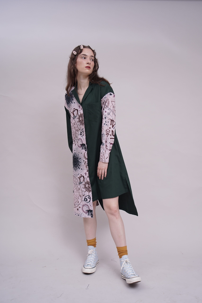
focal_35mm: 35
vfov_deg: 54.4
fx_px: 295
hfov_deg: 37.9
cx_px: 101
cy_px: 152
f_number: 6.3
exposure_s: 1/100
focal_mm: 35
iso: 400
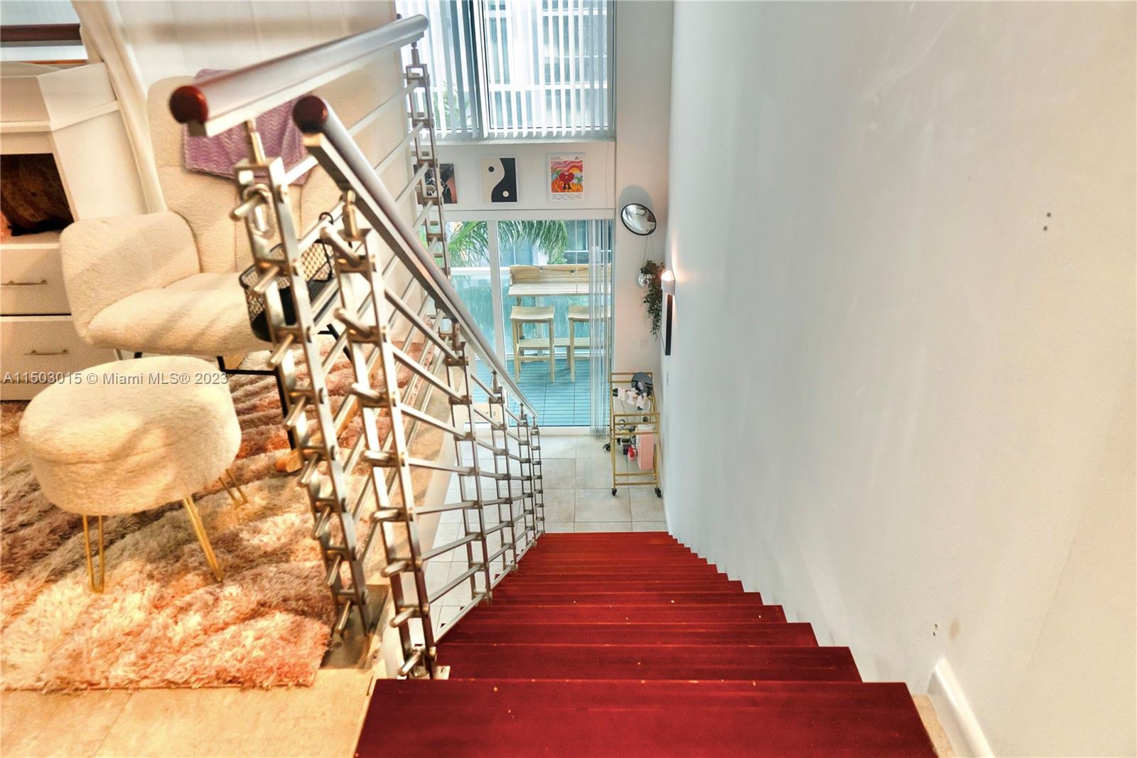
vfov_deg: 53.1
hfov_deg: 73.8
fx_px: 758
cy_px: 379
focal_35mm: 24
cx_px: 568
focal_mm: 16
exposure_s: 1/125
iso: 400
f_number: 2.5
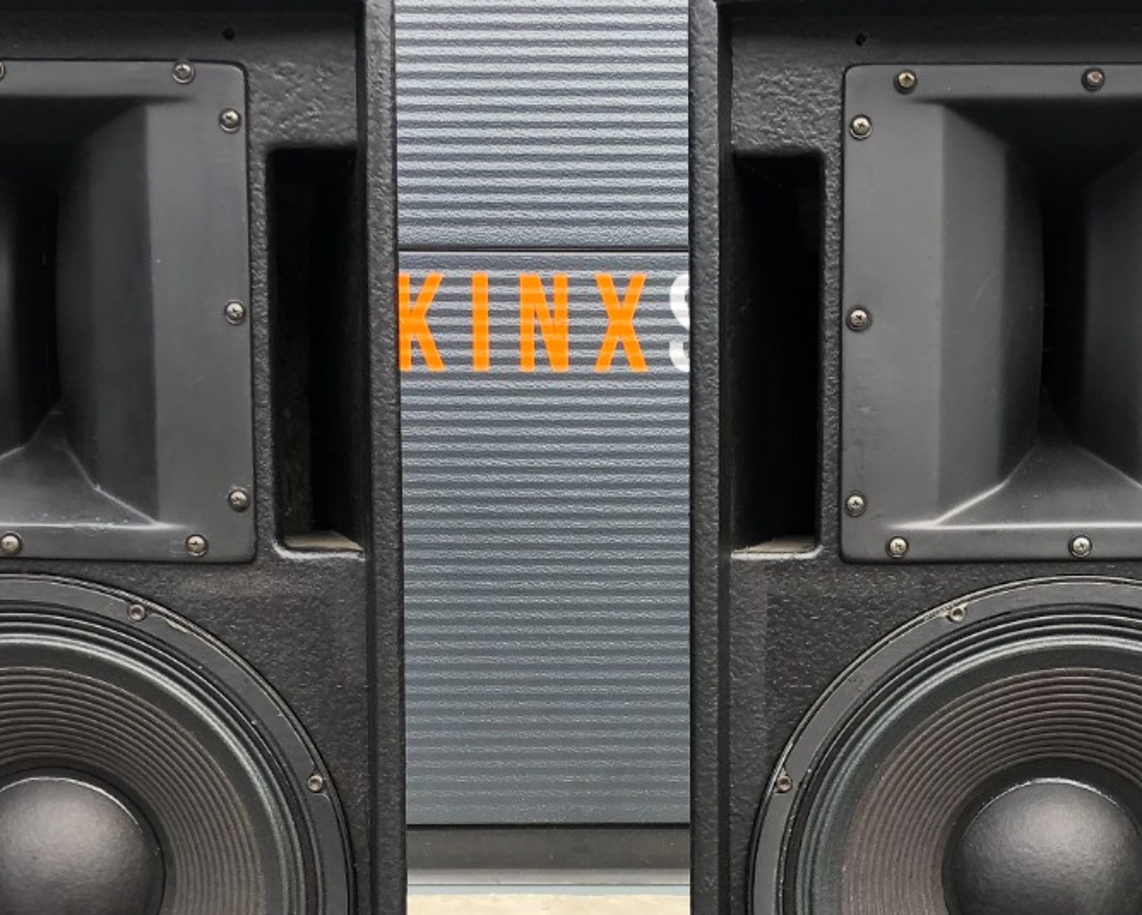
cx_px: 625
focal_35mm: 59
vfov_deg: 25.5
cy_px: 682
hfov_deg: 31.9
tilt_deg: -7.4
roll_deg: +0.1
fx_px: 1995
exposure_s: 1/219
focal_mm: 4
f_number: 1.8
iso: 20
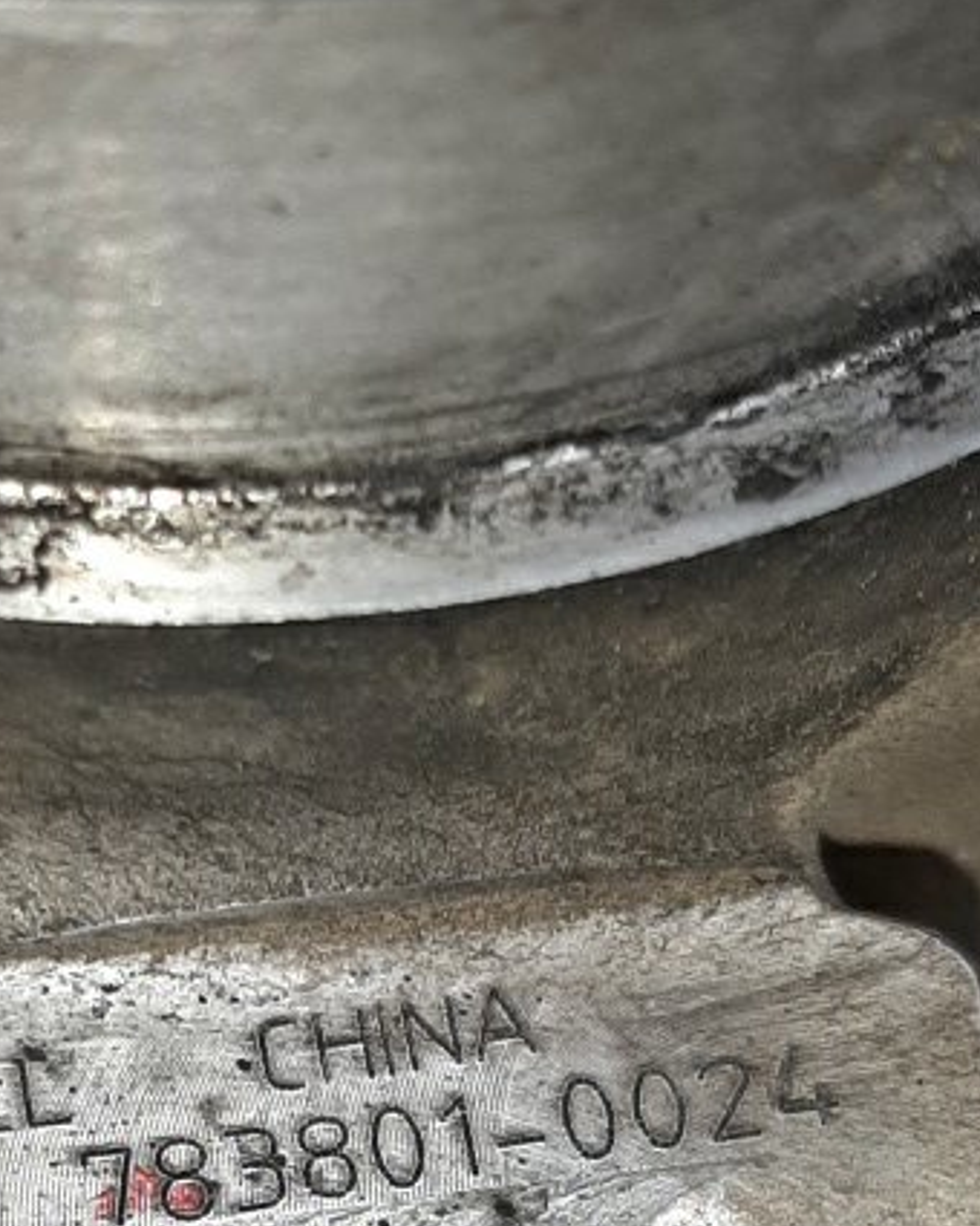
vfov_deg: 21.8
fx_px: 3118
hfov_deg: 17.8
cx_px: 311
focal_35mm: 86
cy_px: 1088
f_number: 1.7
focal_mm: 3.93
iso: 55
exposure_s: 1/100
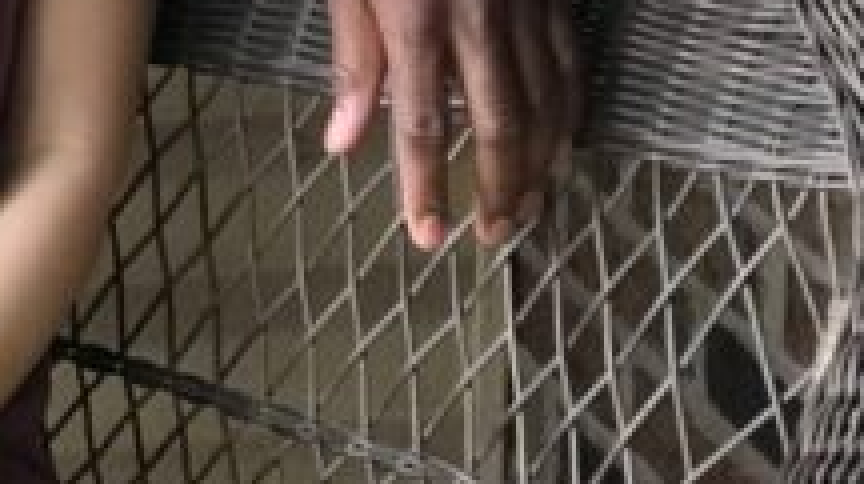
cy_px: -282
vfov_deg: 5.5
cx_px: -424
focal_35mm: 216
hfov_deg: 9.7
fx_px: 4944
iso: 125
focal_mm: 6.6
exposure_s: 1/60
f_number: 2.8
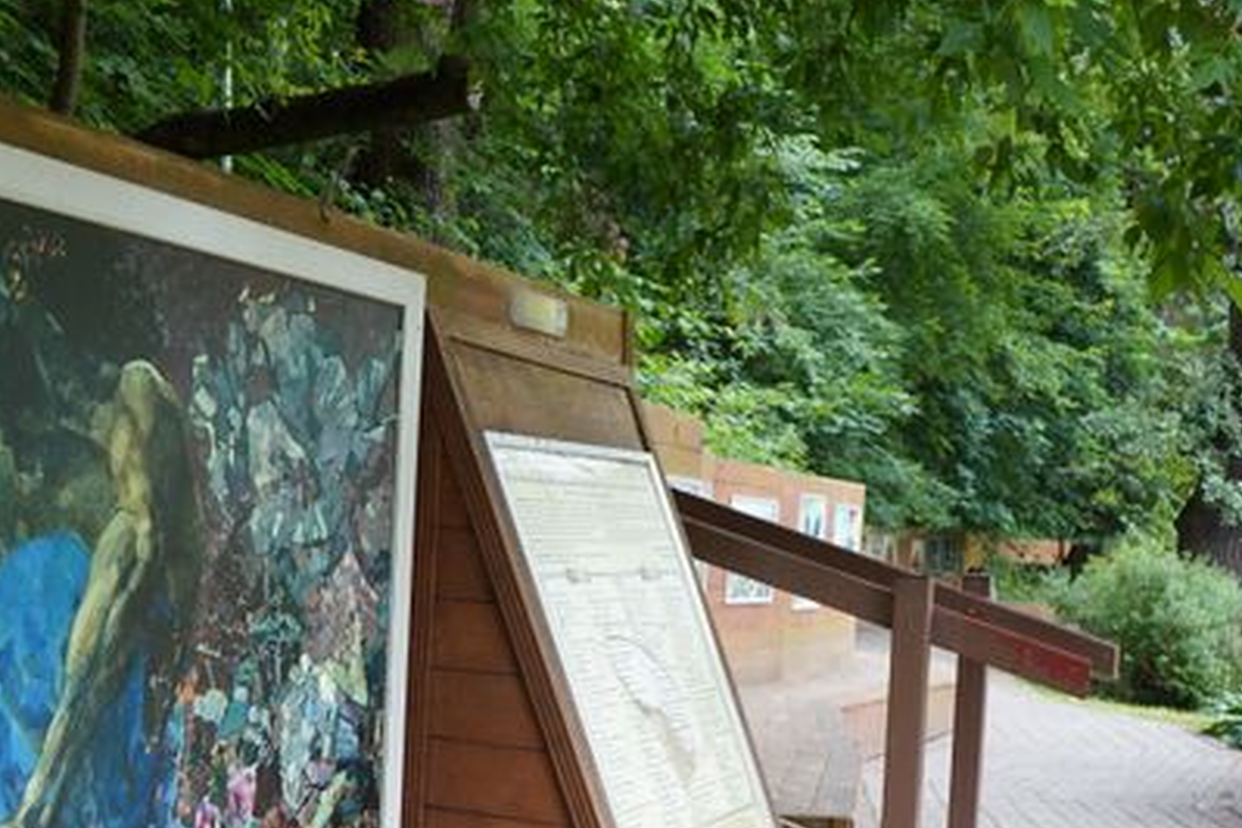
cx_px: 260
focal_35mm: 49
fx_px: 1690
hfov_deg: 38.9
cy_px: 632
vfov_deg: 27.1
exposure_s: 1/160
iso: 640
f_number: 4
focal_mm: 28
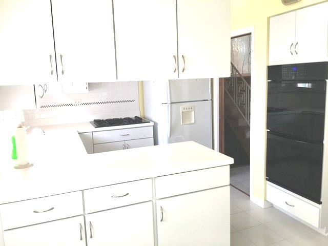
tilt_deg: -7.7
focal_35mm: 29
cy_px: 123
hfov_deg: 61.7
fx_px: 275
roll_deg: +1.6
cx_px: 164
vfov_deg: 48.2
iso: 32
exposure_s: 1/60
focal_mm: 4.15
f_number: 2.2
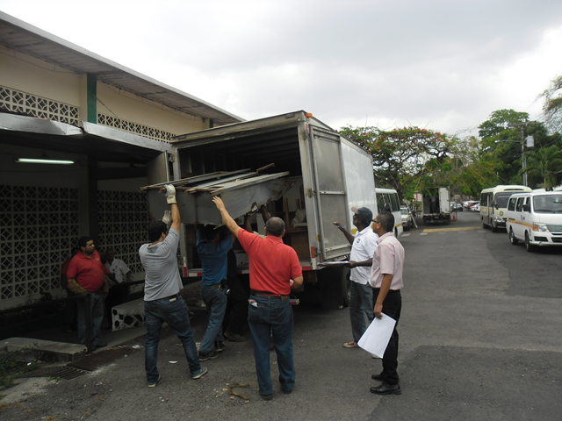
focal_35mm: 27
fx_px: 438
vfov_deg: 51.4
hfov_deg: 65.3
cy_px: 210
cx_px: 281
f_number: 3.5
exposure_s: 1/378
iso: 80
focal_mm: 4.9
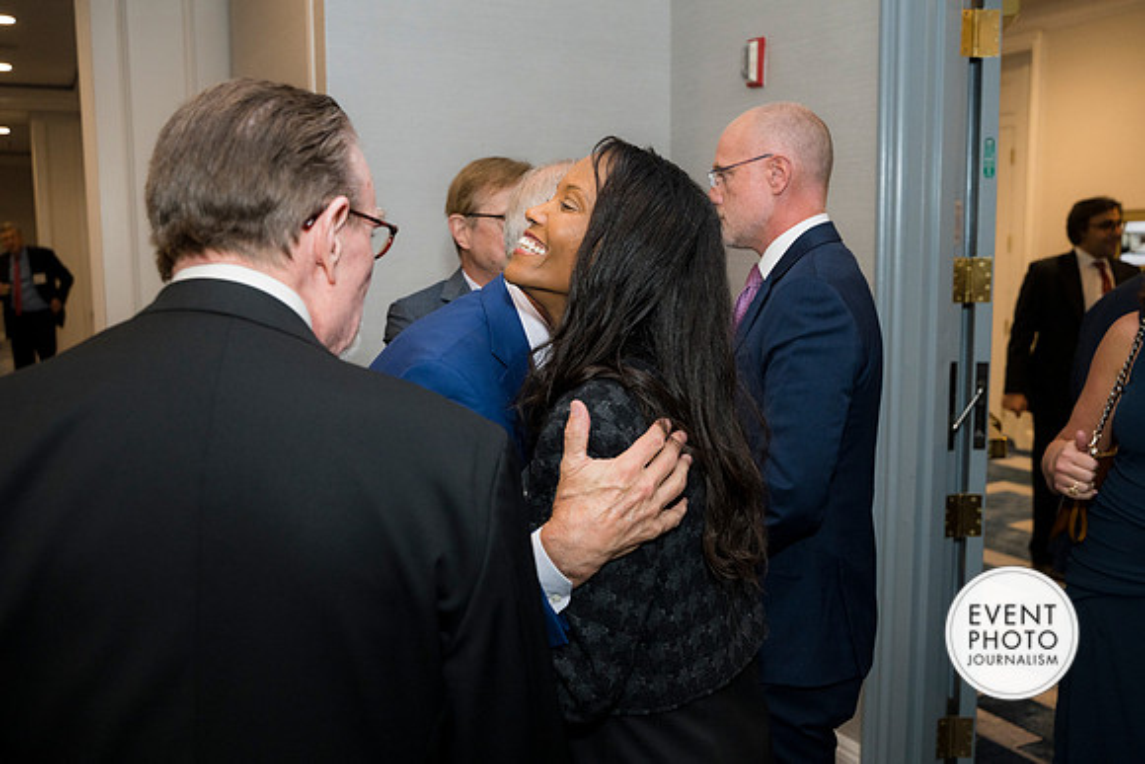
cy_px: 382
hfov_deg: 55.8
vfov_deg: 38.9
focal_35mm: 34
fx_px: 1082
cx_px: 572
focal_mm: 34
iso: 800
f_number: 4
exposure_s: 1/125
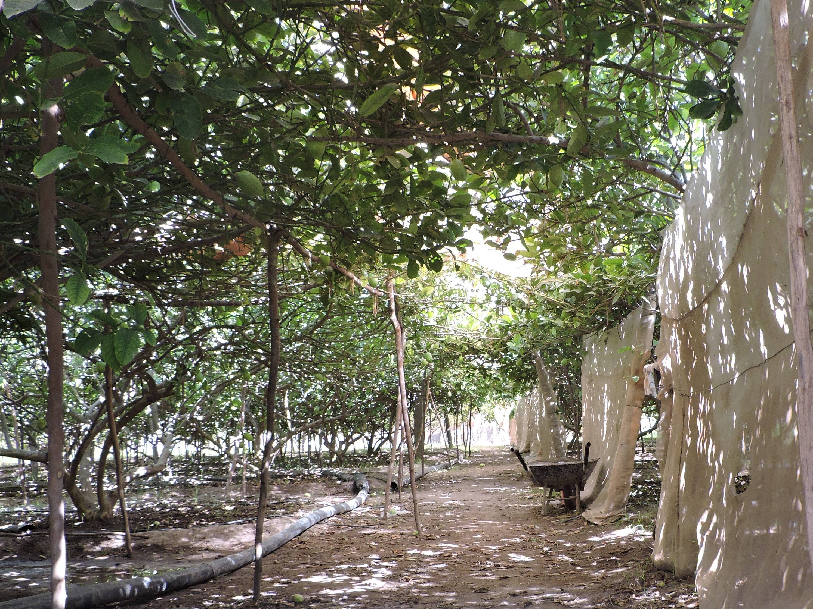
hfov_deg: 49.2
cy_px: 437
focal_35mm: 37
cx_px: 547
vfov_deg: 37.9
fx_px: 869
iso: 100
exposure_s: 1/50
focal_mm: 4.3
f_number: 3
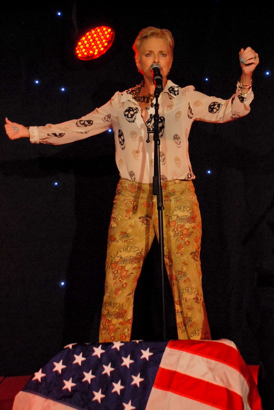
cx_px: 137
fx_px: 649
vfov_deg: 35.0
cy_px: 205
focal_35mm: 57
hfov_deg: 23.8
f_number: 4.5
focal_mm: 38
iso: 1600
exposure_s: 1/200
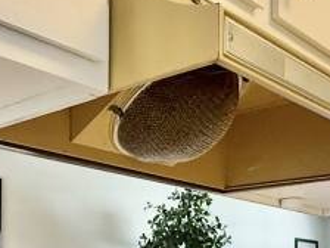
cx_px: 71
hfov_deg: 29.6
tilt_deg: +1.1
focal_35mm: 64
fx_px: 610
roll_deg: -0.3
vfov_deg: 21.5
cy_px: 285
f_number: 2.2
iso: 320
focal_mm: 2.22
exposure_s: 1/120
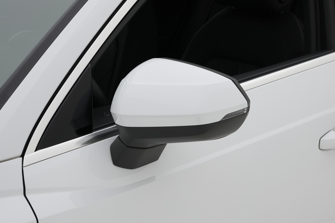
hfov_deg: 25.7
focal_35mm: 79
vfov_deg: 17.3
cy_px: 107
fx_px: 735
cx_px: 164
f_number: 8
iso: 500
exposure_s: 1/125
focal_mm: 50
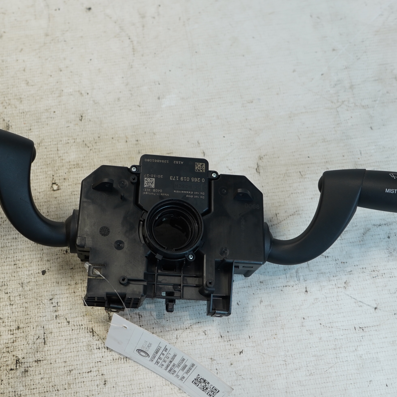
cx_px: 174
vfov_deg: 39.2
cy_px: 202
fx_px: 558
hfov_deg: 39.1
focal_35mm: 43
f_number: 4
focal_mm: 22
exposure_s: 1/160
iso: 500
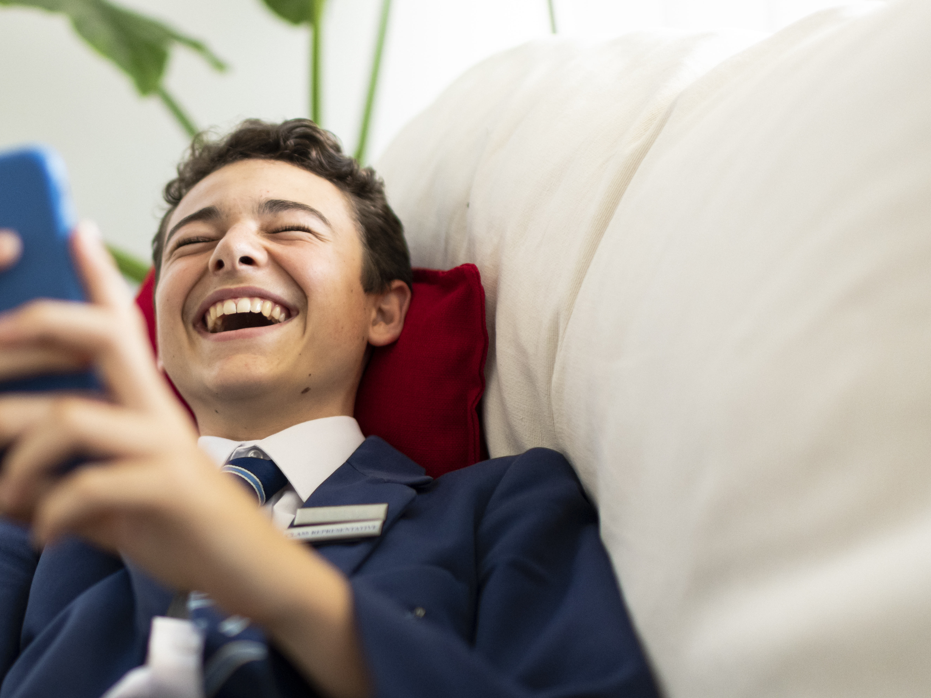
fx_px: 1560
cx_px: 221
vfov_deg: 25.2
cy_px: 439
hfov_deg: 32.5
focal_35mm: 58
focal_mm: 35
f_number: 1.4
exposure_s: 1/3200
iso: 1000
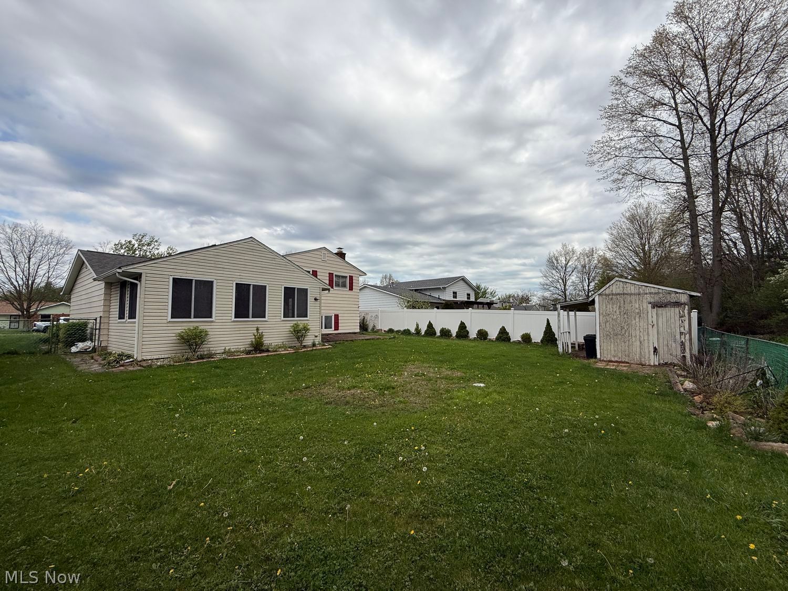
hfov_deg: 102.1
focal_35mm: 14
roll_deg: +0.9
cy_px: 296
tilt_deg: +4.9
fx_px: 319
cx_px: 394
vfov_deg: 85.7
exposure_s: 1/1745
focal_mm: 2.22
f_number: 2.2
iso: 50
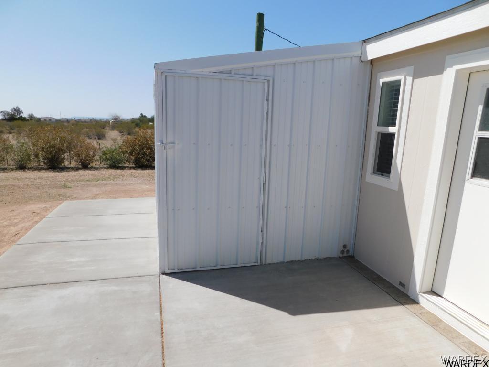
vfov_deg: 58.9
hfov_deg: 73.9
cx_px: 244
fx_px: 325
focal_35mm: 23
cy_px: 184
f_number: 6
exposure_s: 1/640
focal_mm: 4
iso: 125
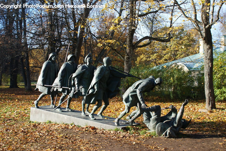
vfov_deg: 25.8
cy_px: 76
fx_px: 330
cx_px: 113
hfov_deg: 37.8
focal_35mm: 52
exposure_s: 1/60
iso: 100
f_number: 5.6
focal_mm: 35
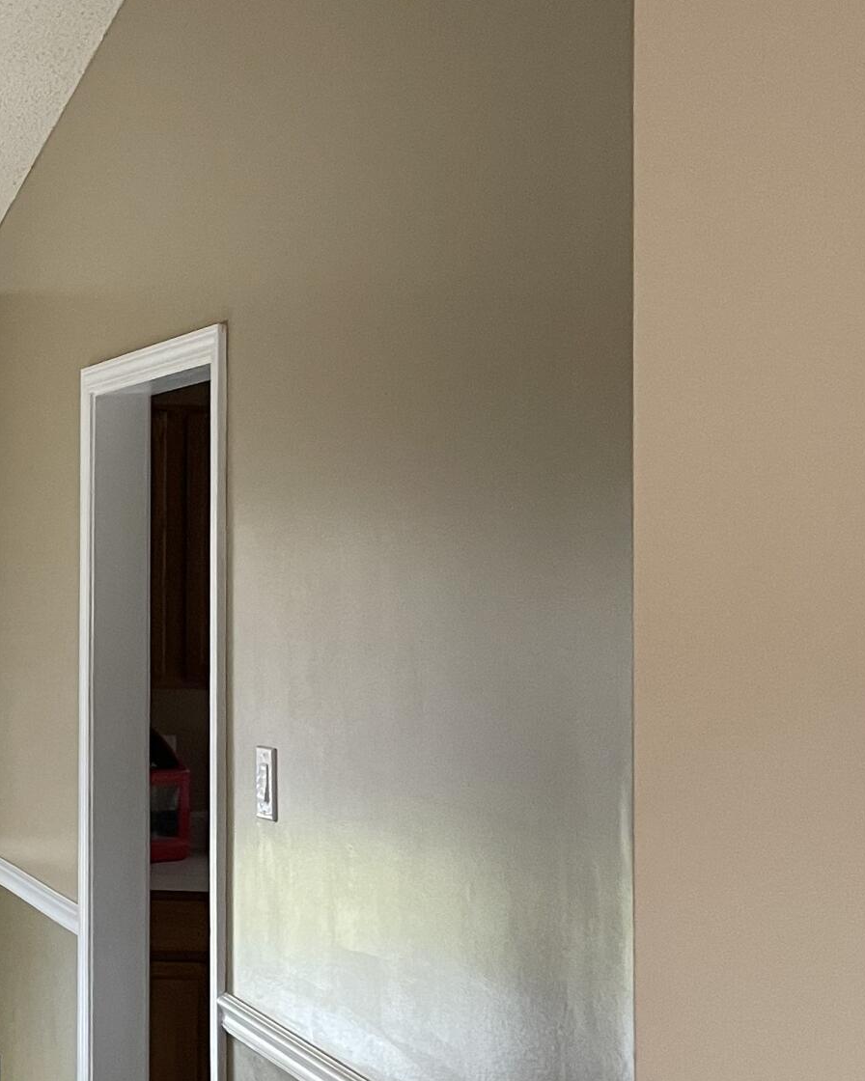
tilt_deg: +1.1
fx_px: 2176
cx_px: -532
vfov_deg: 27.9
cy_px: 523
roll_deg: -0.6
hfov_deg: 19.0
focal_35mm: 68
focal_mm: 4.2
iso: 125
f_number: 1.6
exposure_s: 1/60
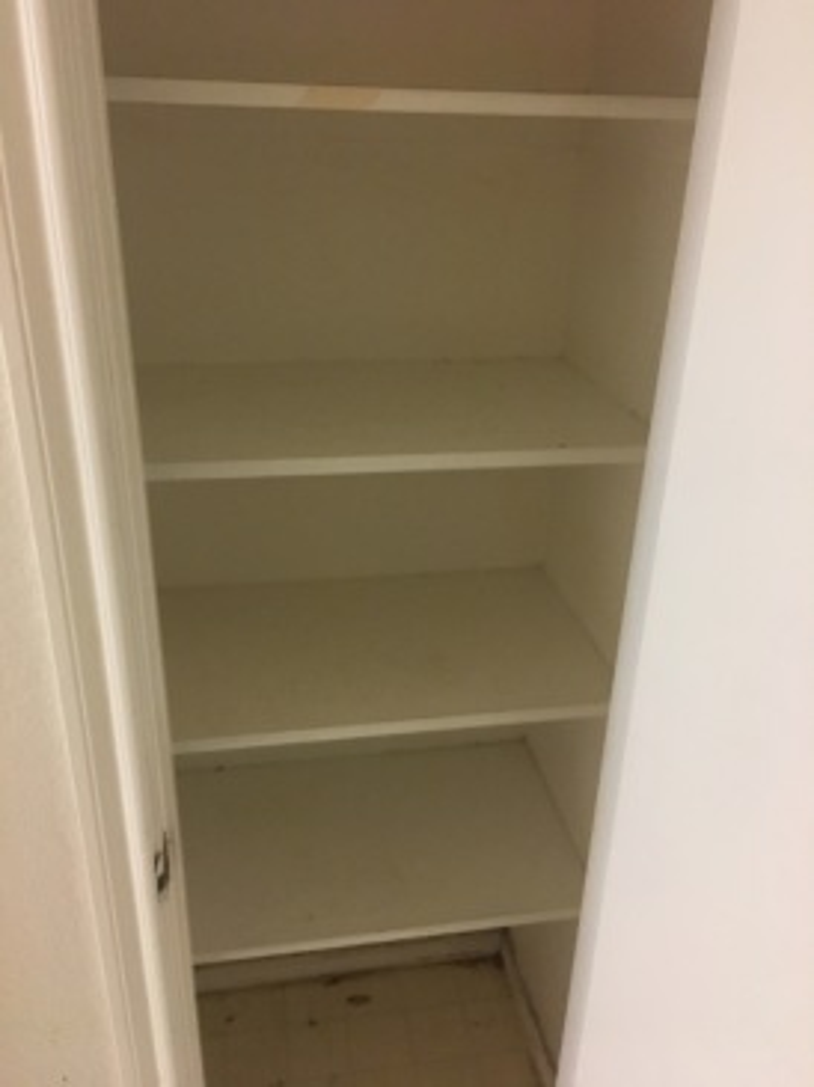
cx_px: 407
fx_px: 910
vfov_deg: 61.7
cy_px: 544
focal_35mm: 29
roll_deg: -1.5
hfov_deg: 48.2
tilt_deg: -24.7
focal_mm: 4.15
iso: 200
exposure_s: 1/30
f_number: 2.2
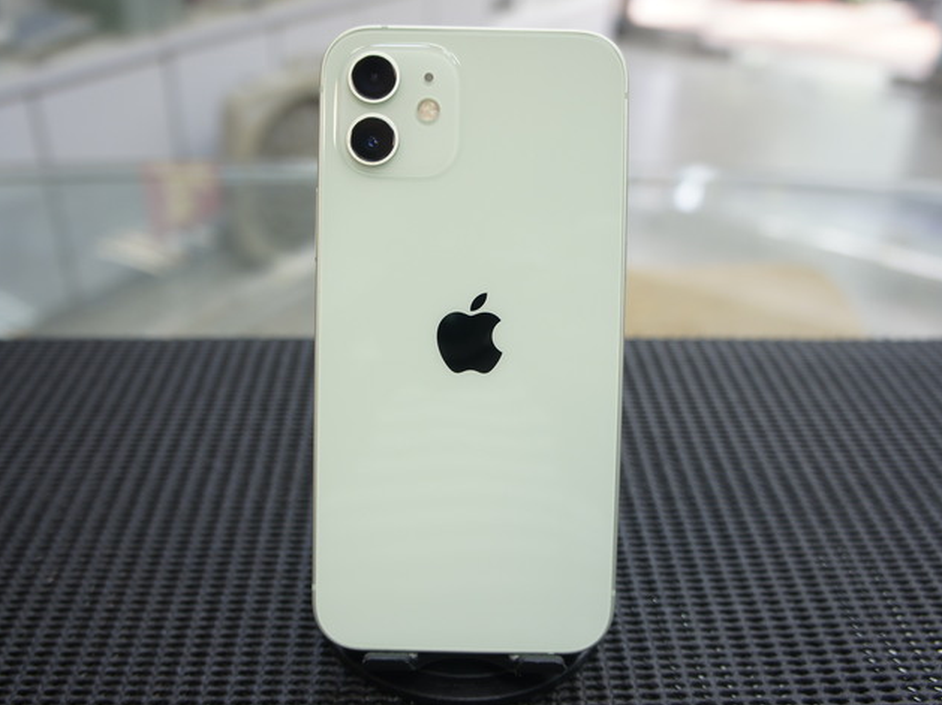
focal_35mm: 33
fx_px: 898
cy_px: 352
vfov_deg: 42.9
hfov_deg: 55.4
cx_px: 454
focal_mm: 20
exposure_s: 1/30
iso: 200
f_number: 4
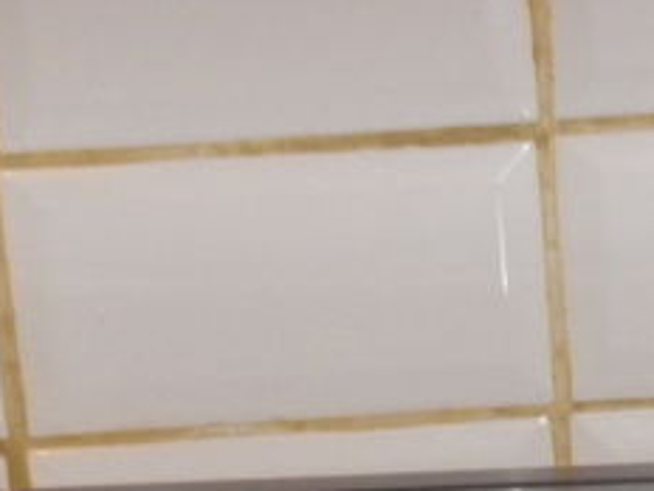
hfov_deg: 11.6
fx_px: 3174
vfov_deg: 8.5
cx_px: 724
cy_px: 914
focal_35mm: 168
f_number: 4
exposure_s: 1/50
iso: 400
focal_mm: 7
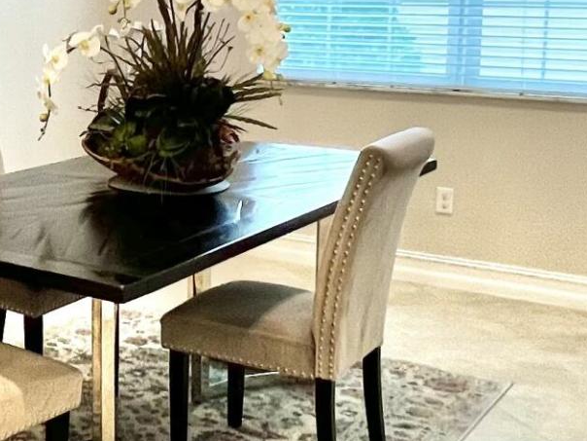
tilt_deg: -6.8
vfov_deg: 23.4
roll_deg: +0.5
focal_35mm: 62
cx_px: -62
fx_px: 1051
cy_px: 111
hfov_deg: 28.3
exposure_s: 1/120
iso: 200
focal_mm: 1.57
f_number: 1.8
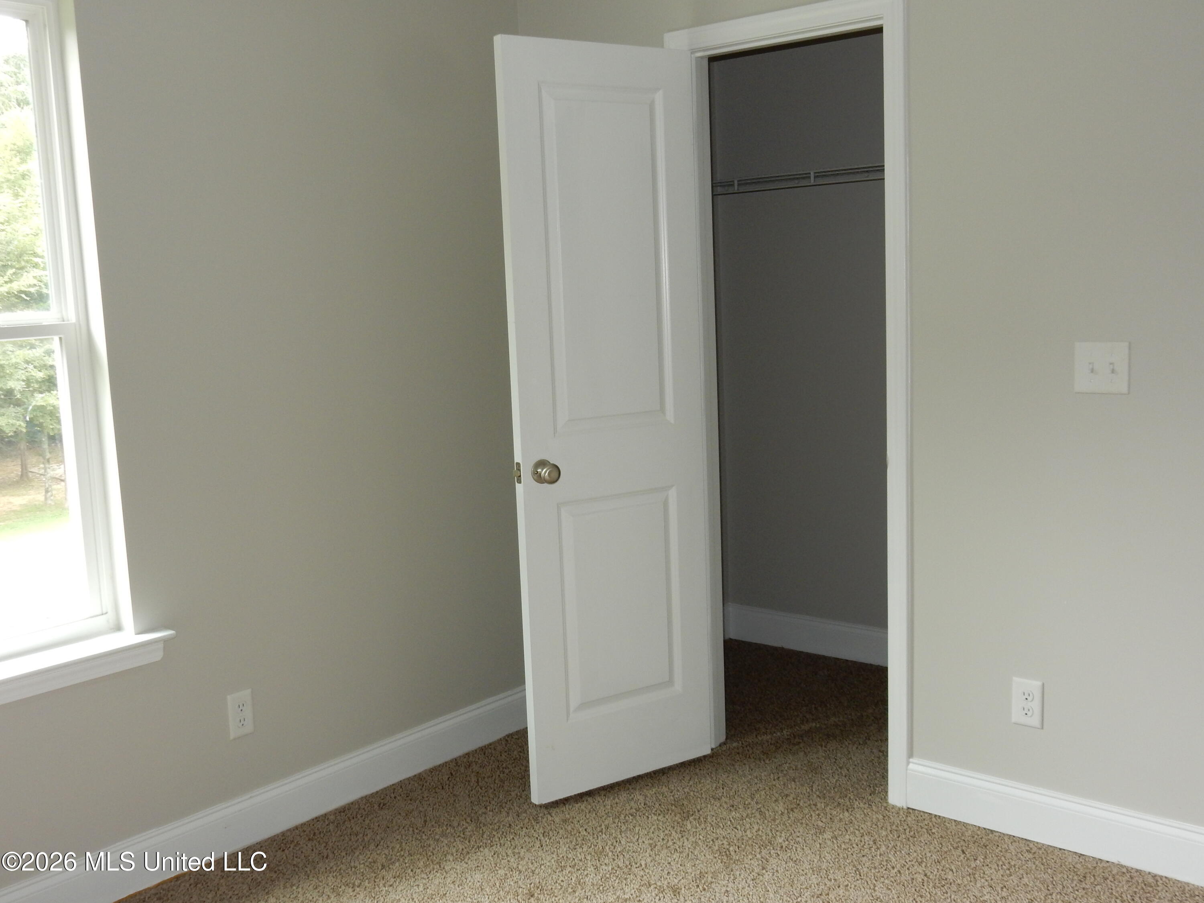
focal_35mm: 36
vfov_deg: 39.7
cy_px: 452
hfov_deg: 51.4
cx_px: 602
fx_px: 1252
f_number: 4
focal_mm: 6.4
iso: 200
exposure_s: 1/30
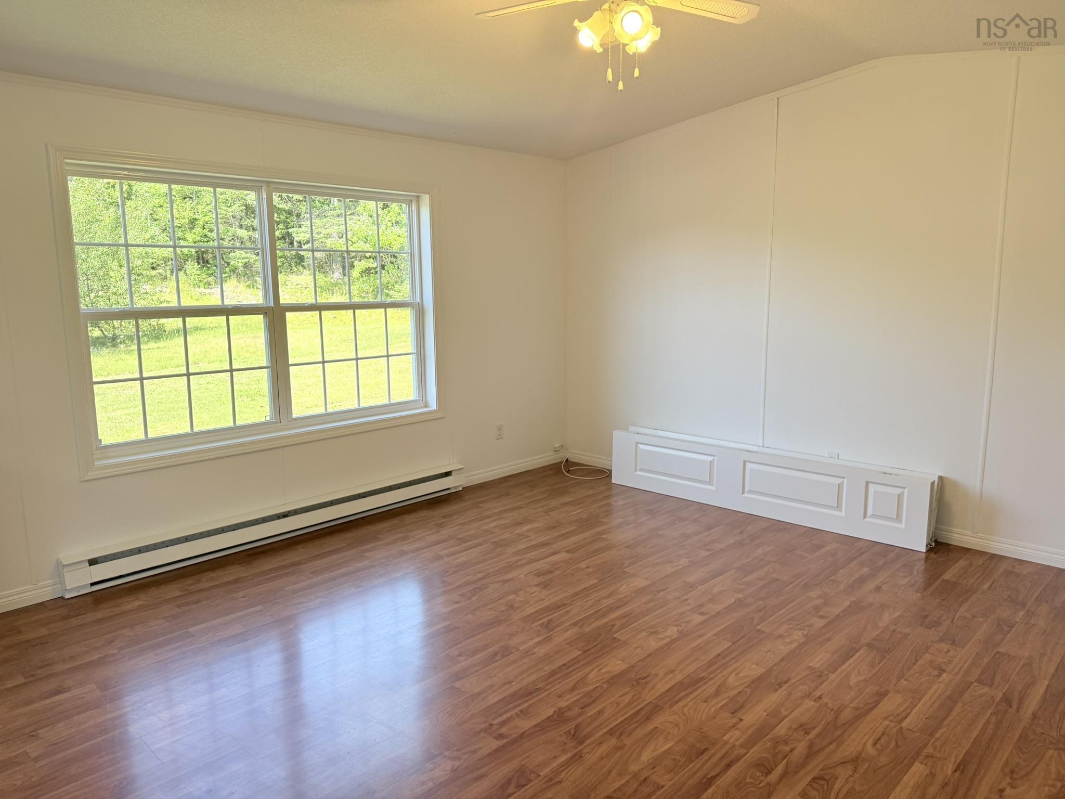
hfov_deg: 71.6
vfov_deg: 56.8
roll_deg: -0.9
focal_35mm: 24
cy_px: 400
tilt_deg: -7.5
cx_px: 532
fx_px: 738
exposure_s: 1/240
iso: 100
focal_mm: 6.76
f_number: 1.78
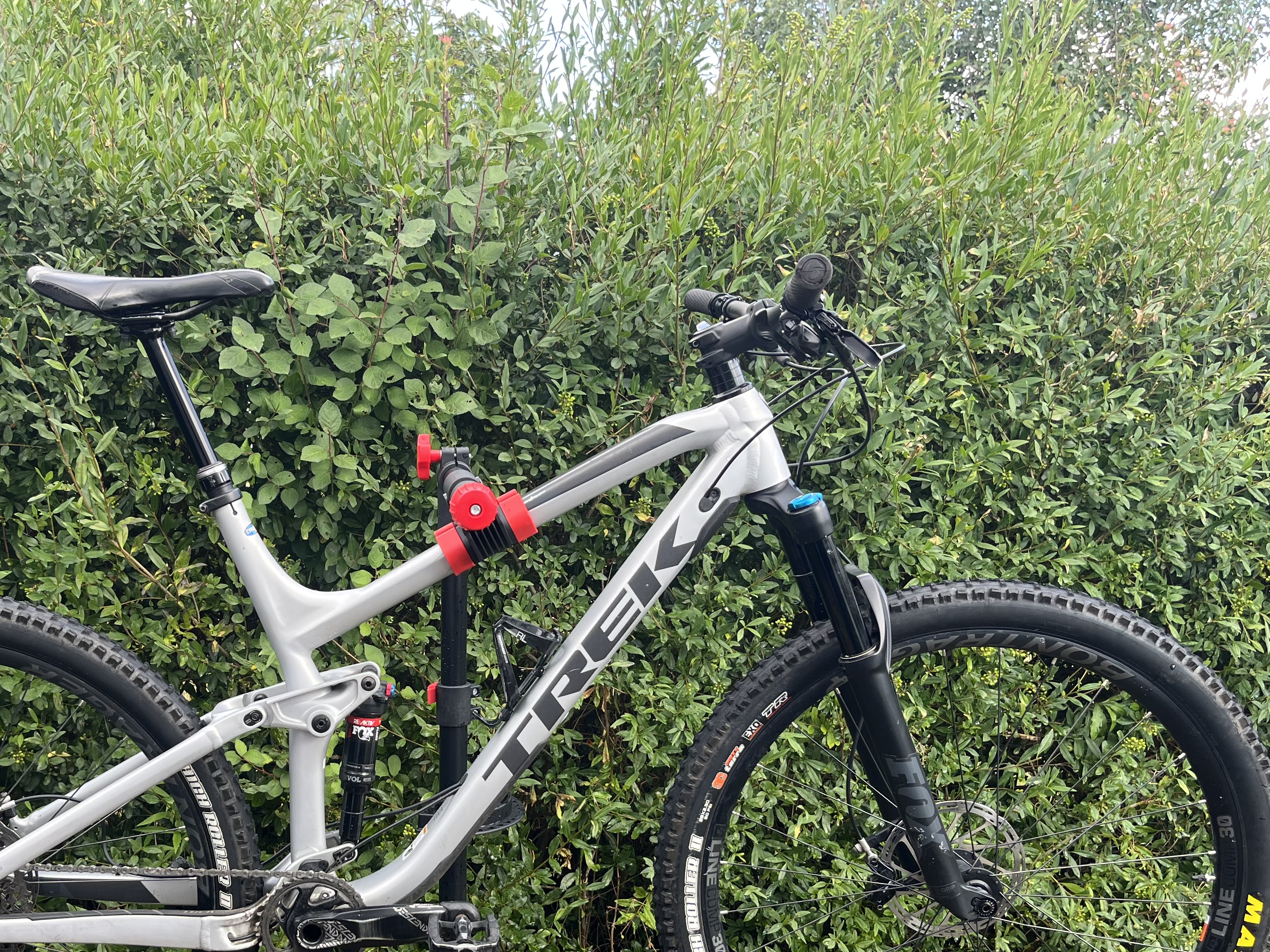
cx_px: 423
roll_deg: +0.1
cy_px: 658
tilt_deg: -11.1
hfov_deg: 48.2
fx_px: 1394
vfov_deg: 37.2
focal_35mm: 38
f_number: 1.6
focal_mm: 5.1
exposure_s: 1/141
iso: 32
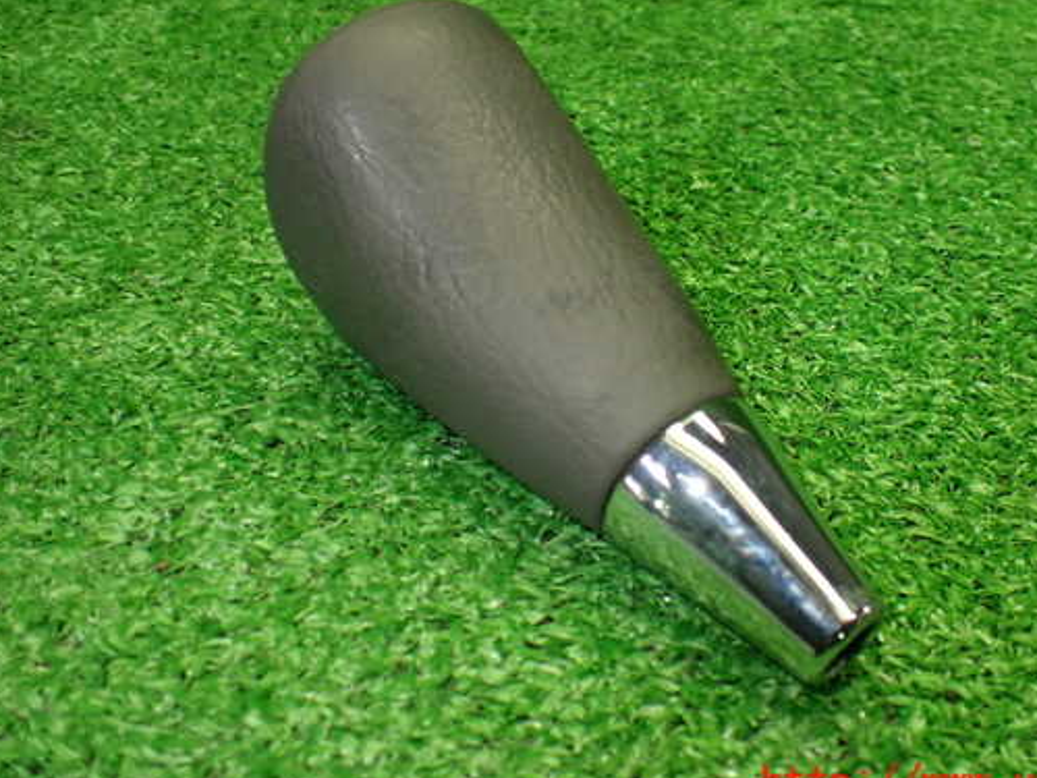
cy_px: 344
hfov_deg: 51.1
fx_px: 1078
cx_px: 608
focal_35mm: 36
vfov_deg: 39.6
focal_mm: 5.4
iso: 400
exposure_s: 1/125
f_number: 2.3
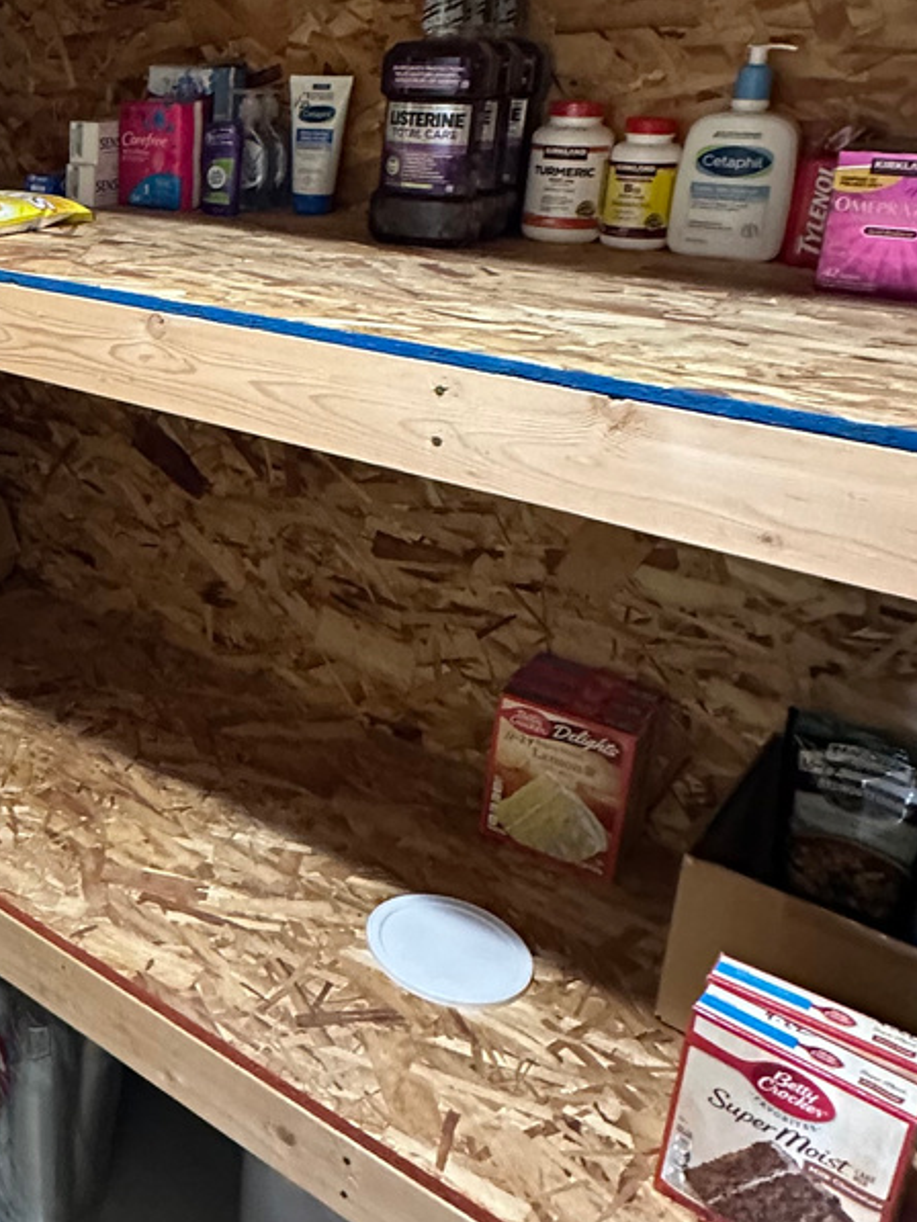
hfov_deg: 35.1
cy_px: 409
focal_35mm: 36
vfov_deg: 50.4
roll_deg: -0.5
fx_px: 1271
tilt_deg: -18.0
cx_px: -47
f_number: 2.2
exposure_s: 1/60
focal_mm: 2.22
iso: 640
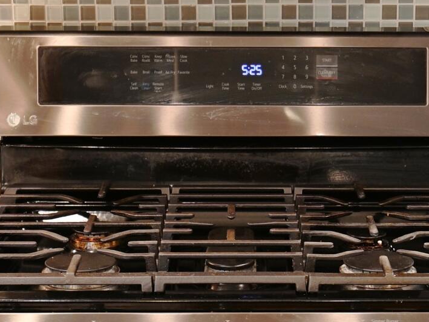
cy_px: 212
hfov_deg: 16.7
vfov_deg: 12.5
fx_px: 1463
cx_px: 283
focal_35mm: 118
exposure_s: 1/15
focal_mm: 29
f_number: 3.2
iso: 360
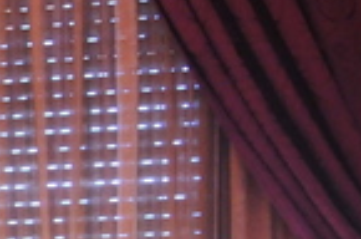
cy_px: 442
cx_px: -563
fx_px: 1408
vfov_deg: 9.2
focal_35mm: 141
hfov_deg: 11.5
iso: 1000
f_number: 2.8
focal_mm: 17
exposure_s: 1/60
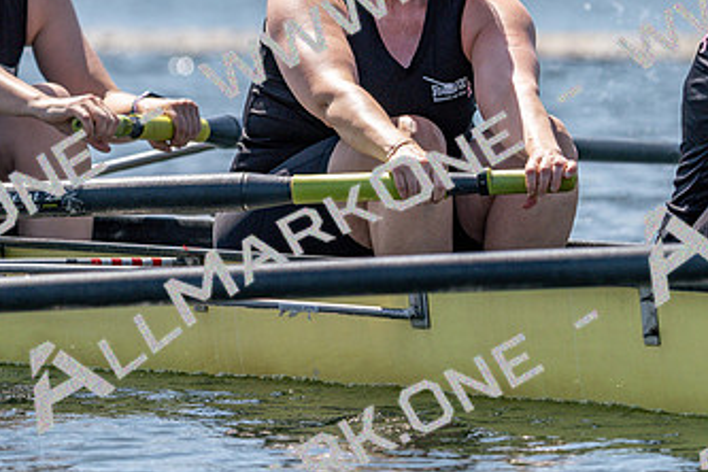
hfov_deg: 3.9
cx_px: 461
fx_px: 10482
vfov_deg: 2.6
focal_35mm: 533
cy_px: 105
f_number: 6.3
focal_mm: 306
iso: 320
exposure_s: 1/2000
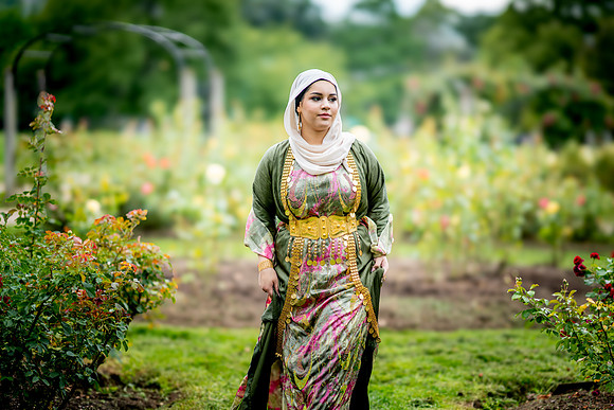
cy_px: 205
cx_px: 307
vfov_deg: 16.1
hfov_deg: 23.9
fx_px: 1450
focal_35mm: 85
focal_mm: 85
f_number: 1.4
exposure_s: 1/2500
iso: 100
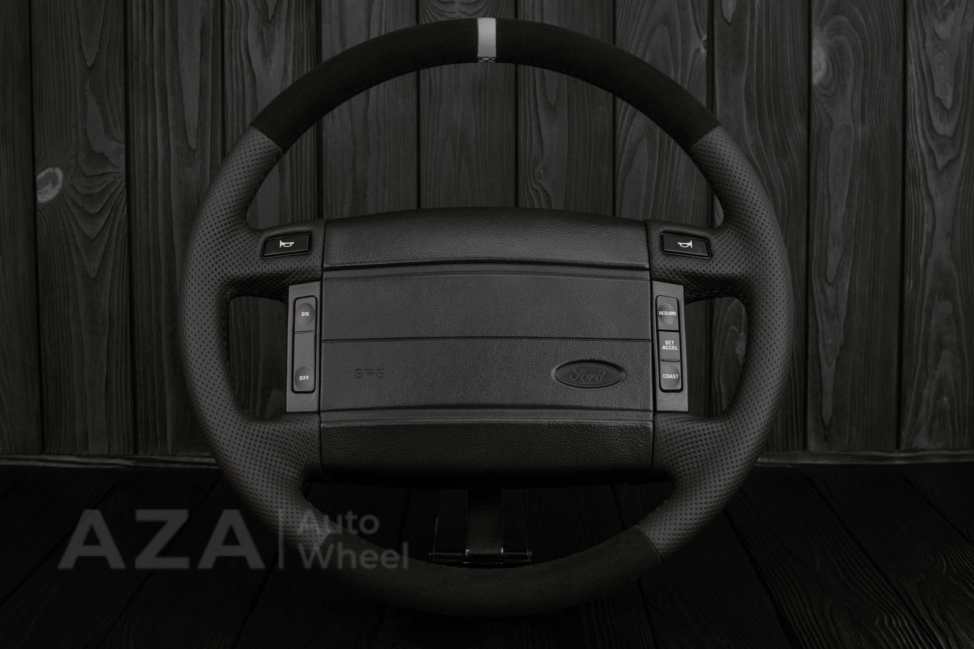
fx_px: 1420
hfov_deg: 37.8
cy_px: 324
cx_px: 487
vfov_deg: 25.8
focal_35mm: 52
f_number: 6.3
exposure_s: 1/125
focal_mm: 35
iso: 500
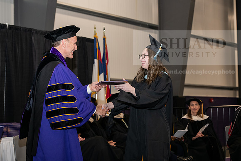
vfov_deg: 16.1
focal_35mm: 85
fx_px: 569
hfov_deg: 23.9
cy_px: 80
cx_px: 120
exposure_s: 1/200
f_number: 5.6
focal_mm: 85
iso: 1600
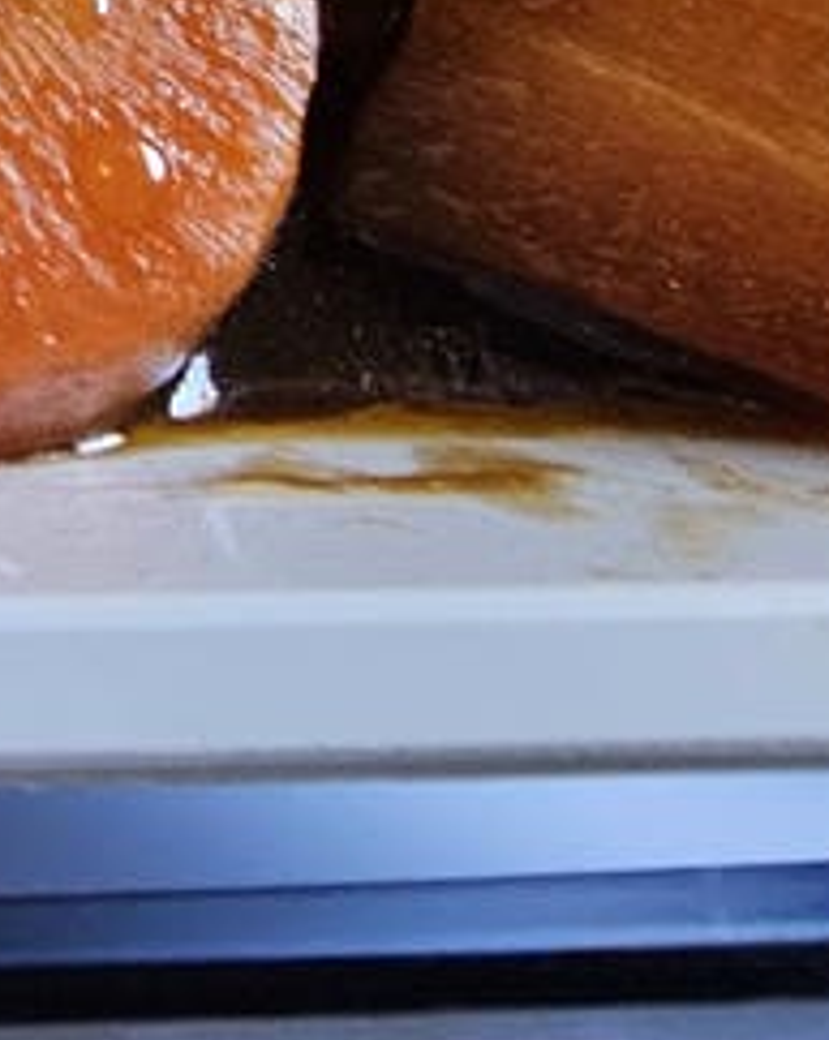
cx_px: -584
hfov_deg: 19.3
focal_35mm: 63
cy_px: -597
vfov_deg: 23.1
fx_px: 1936
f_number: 2.2
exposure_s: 1/51
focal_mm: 2.2
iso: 400
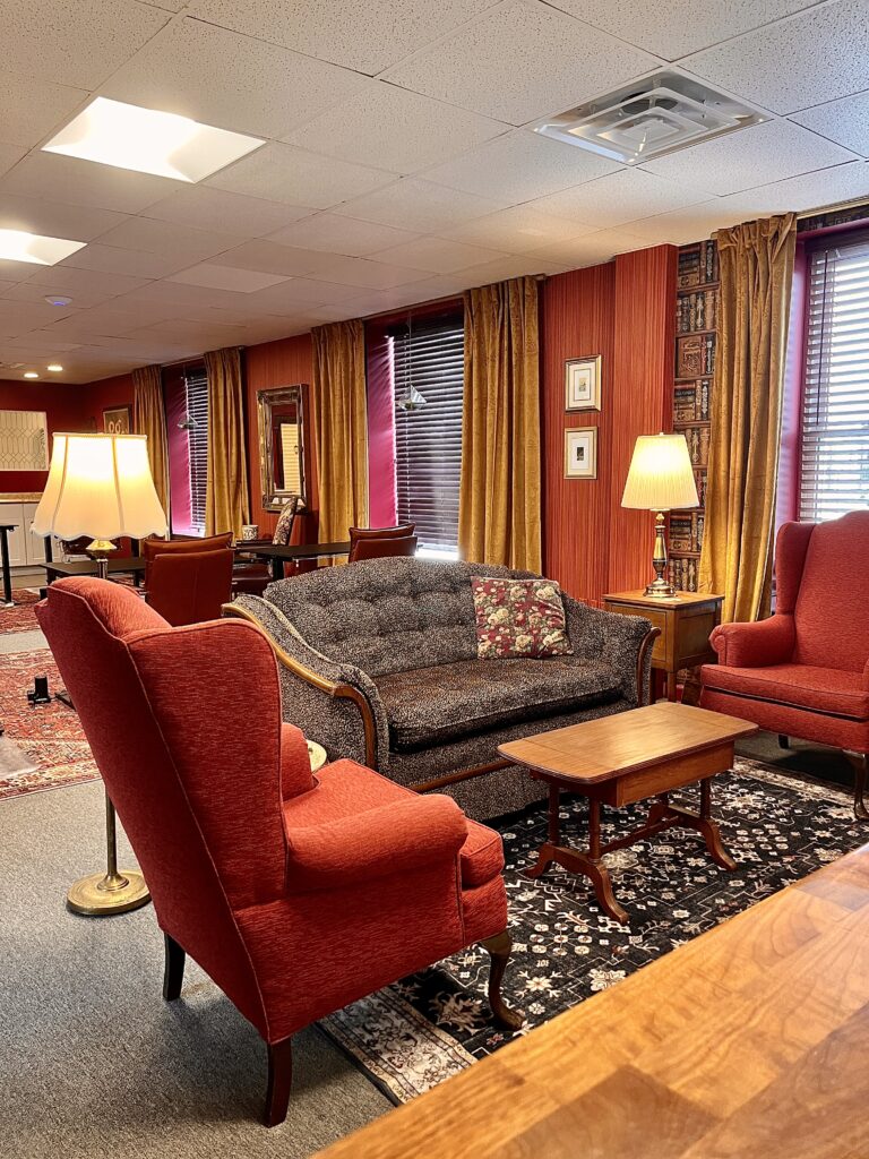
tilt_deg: -6.7
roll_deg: +0.7
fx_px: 870
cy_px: 580
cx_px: 434
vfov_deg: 67.3
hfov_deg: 53.1
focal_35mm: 26
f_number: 1.6
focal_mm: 5.1
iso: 200
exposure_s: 1/60
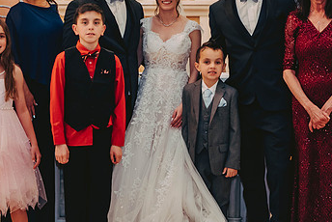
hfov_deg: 14.4
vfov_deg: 9.7
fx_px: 1311
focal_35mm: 142
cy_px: 38
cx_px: 119
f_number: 2.8
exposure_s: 1/60
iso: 1600
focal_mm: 82
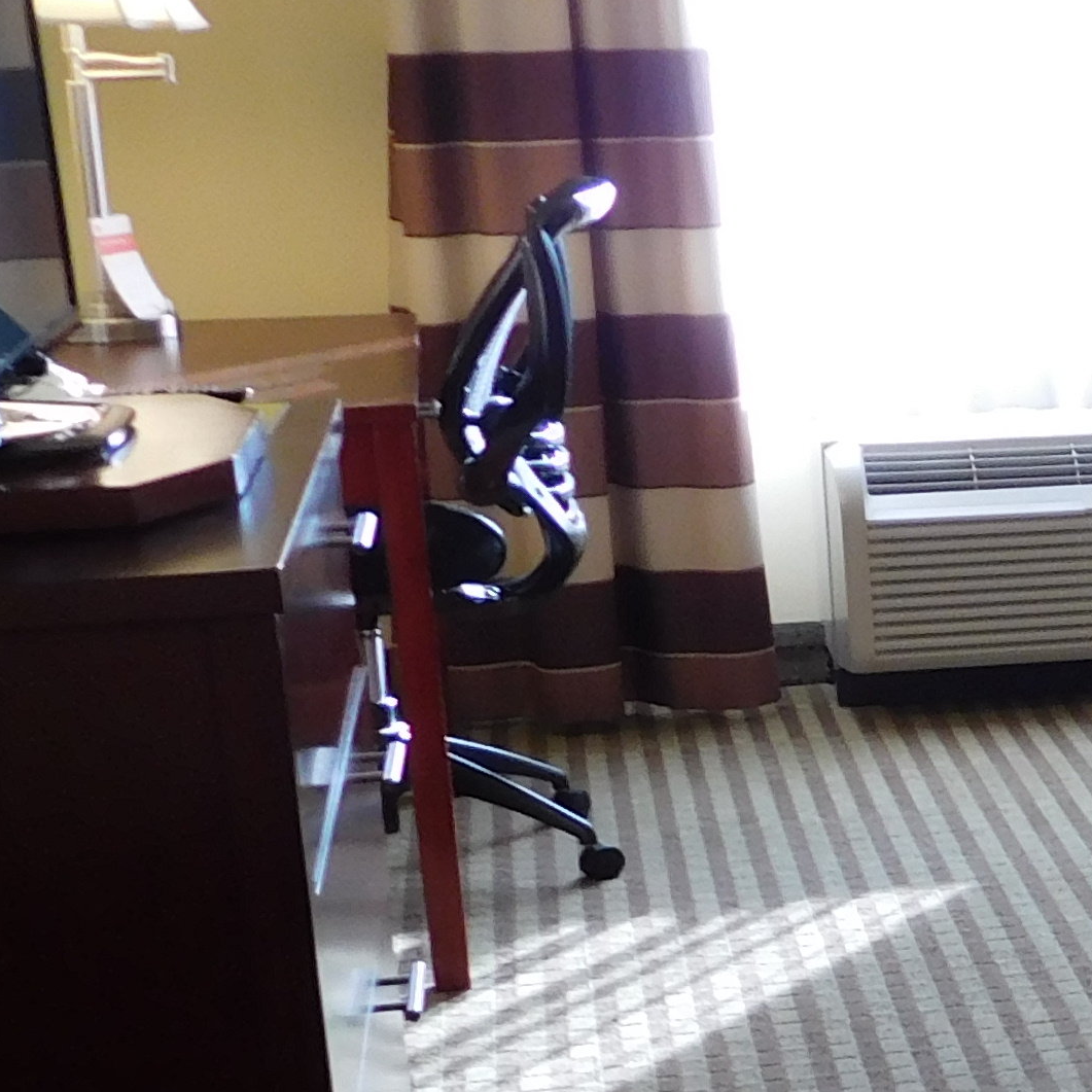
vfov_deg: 18.0
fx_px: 3426
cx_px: 1840
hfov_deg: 15.9
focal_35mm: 96
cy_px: 862
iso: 125
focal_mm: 4.5
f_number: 3.4
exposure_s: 1/40
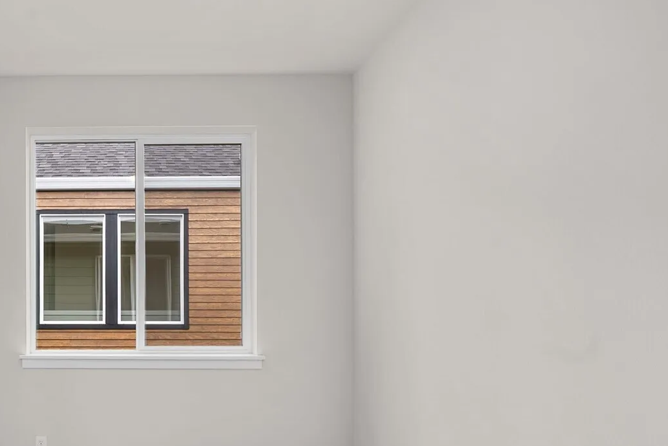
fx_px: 427
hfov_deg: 68.3
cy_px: 324
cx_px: 128
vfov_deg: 53.1
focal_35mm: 23
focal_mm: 14
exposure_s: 1/30
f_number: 7.1
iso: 800
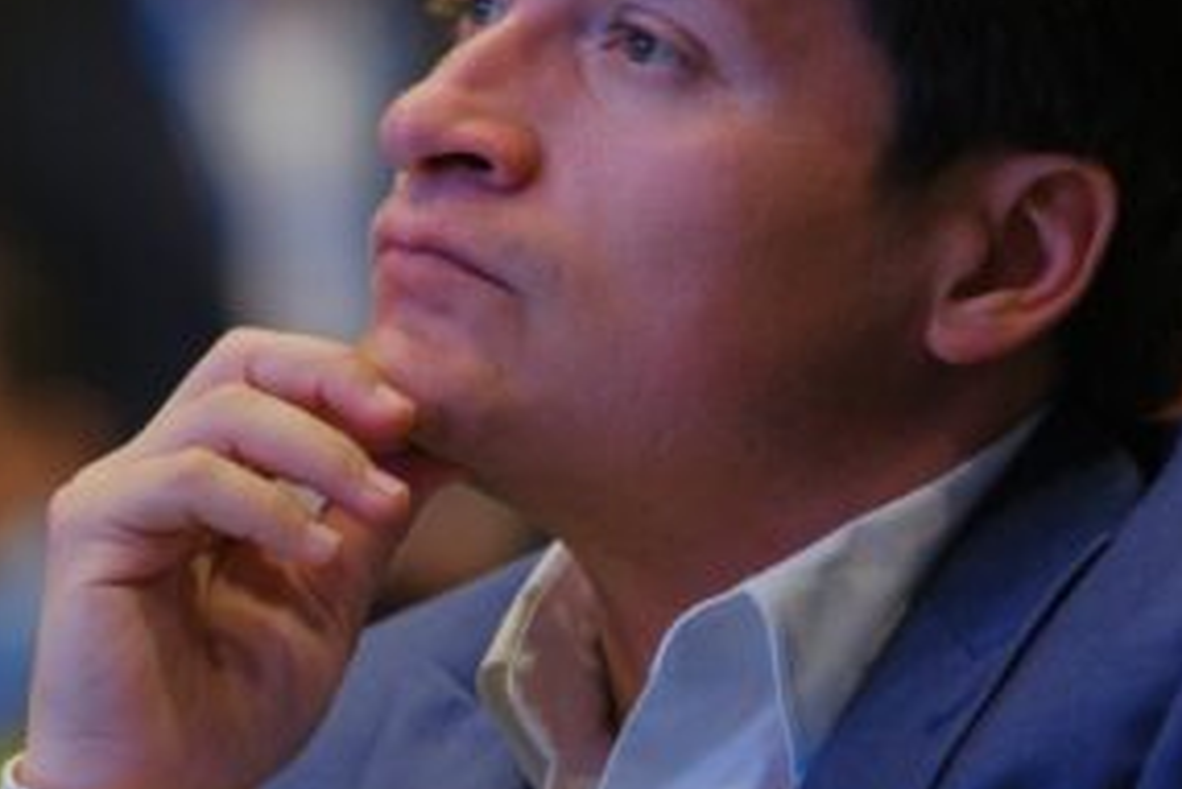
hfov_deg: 5.8
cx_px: -178
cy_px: 17
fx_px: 11661
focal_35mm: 355
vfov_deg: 3.9
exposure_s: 1/60
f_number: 1.4
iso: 640
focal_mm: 75
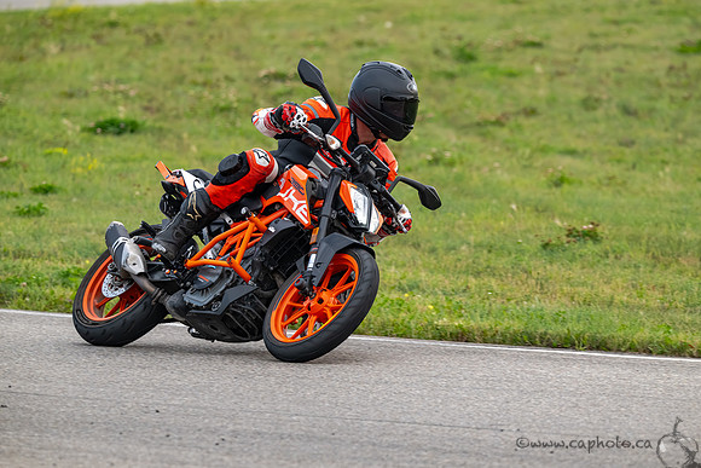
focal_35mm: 350
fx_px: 6817
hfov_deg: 5.9
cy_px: 234
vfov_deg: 3.9
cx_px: 350
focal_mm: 350
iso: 1000
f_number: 6.3
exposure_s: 1/1250
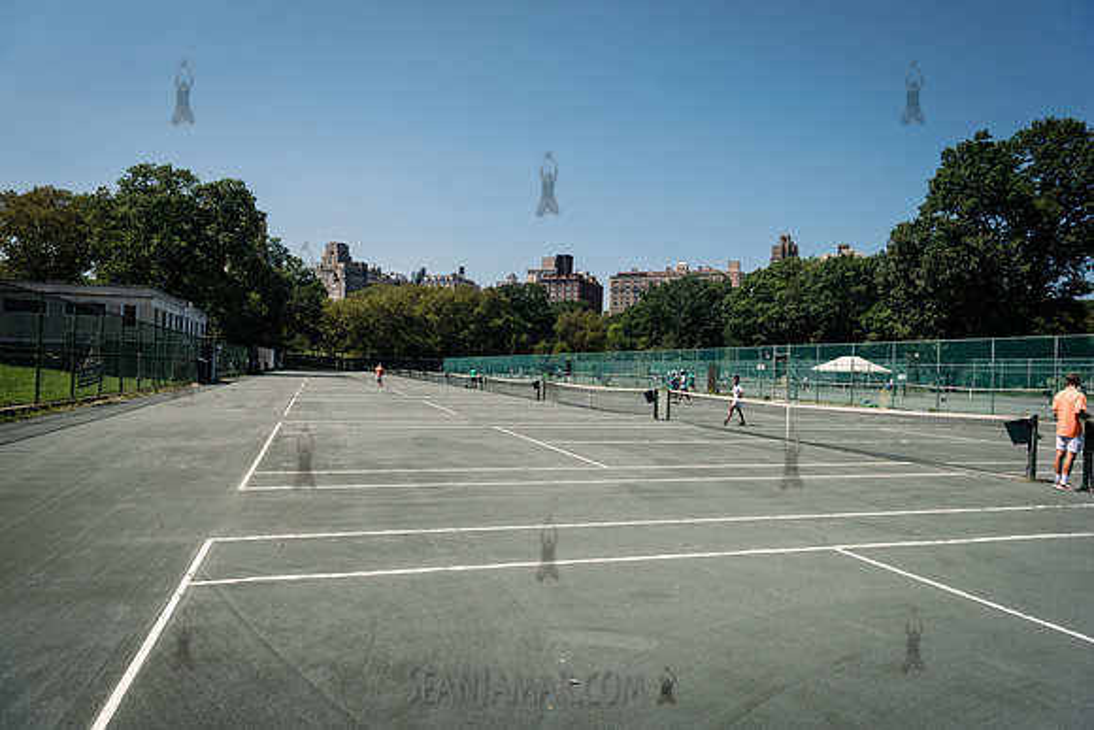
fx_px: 729
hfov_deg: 73.7
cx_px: 547
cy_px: 365
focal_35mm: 24
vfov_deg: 53.2
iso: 160
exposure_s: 1/1600
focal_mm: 24
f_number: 4.5
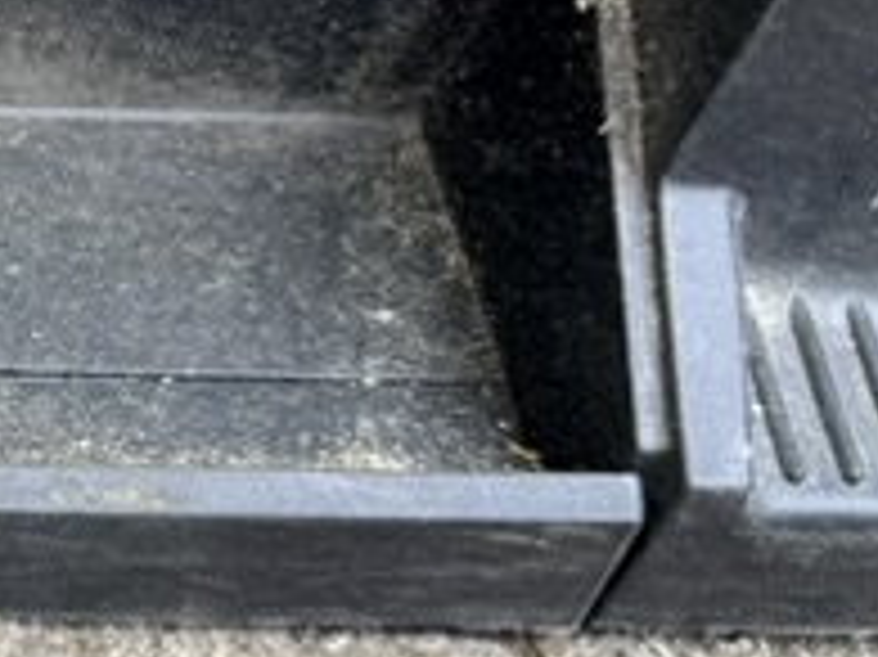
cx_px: -1085
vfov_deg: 11.7
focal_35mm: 126
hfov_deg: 12.8
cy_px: 392
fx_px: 3194
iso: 100
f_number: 1.78
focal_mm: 6.76
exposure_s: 1/121
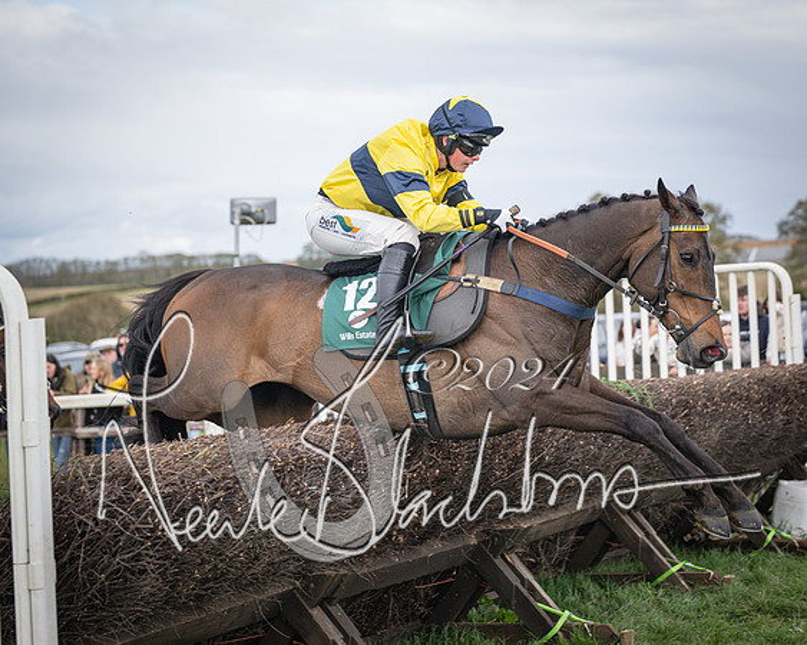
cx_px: 458
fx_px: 1971
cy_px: 325
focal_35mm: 83
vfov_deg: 18.6
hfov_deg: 23.1
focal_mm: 70
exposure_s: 1/2000
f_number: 2.8
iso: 400
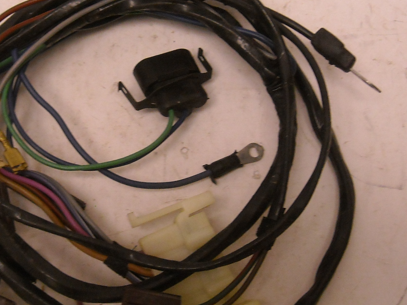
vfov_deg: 17.4
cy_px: 144
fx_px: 999
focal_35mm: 85
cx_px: 129
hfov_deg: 22.9
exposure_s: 1/60
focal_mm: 7.1
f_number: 3.1
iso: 248
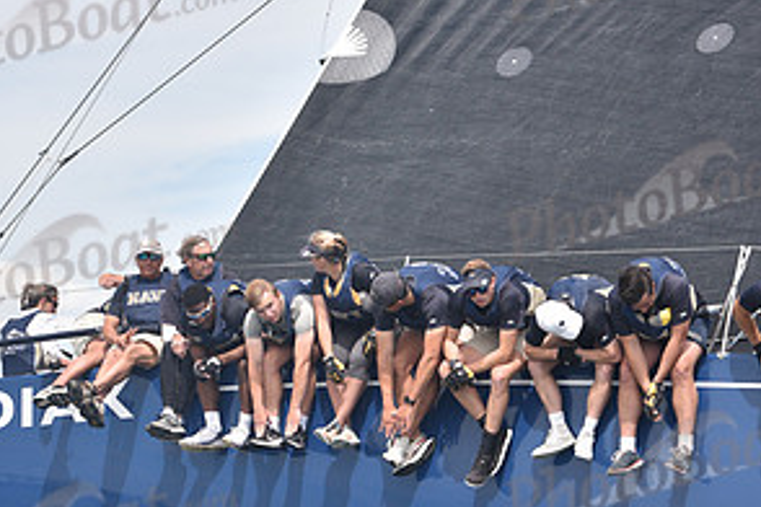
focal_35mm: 138
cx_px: 373
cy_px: 366
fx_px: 2917
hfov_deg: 14.9
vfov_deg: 9.9
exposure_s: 1/800
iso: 320
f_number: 4.5
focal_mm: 70
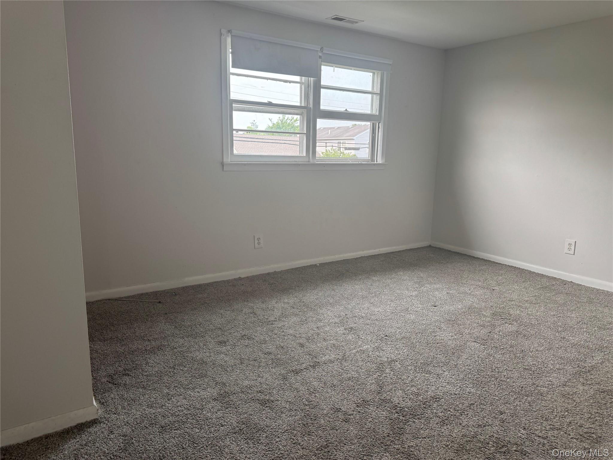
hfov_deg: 71.6
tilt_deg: -10.4
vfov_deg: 56.8
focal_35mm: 24
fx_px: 425
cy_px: 230
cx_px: 306
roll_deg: -0.9
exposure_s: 1/164
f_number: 1.78
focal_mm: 6.76
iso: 100
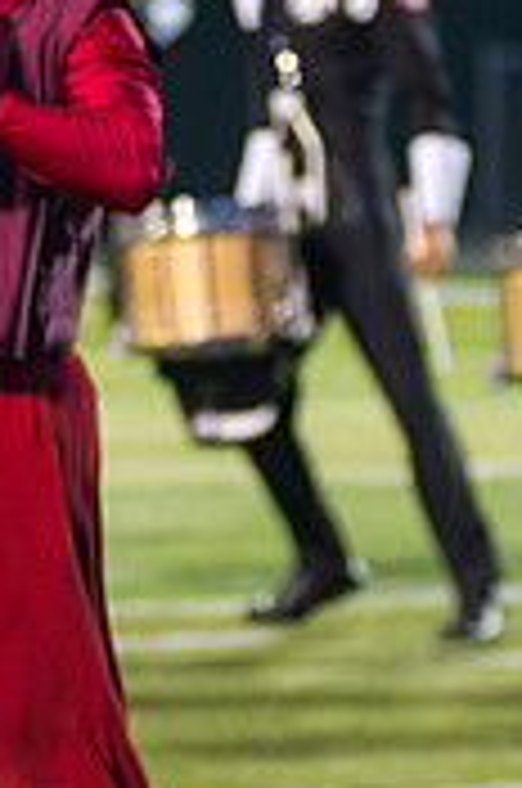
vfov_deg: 3.7
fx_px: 12184
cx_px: 111
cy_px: 458
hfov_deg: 2.5
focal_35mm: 558
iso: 2200
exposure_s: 1/160
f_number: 2.8
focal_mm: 112
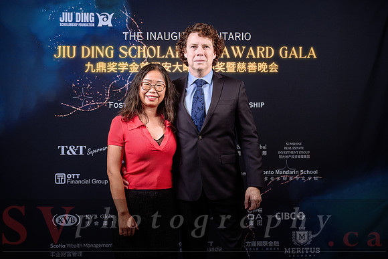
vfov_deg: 38.2
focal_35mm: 35
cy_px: 125
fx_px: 374
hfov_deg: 54.8
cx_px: 201
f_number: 5
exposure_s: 1/160
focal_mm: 33.5
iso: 500
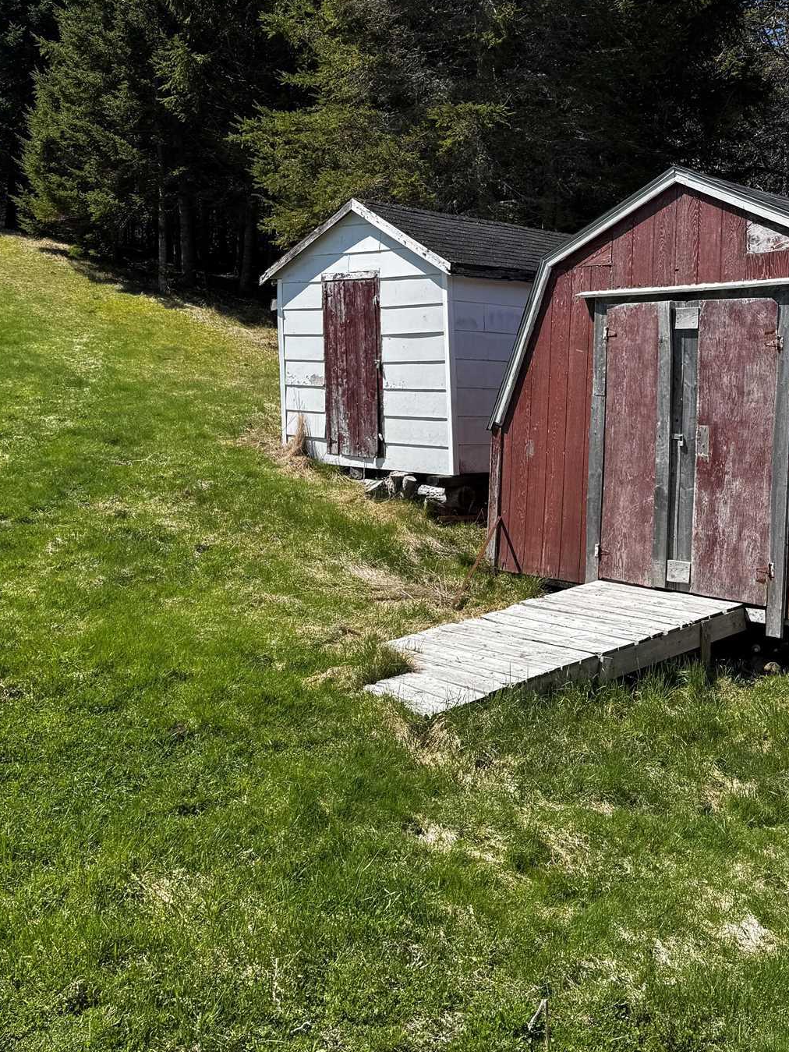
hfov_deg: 34.8
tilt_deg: +0.4
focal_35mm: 41
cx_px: 526
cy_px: 428
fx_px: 1246
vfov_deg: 45.6
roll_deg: -2.4
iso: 80
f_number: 1.78
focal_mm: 6.76
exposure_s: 1/2710
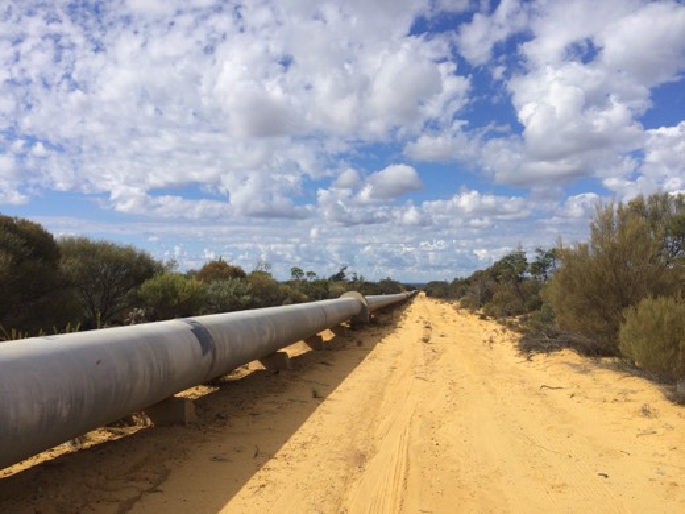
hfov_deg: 61.7
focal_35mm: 29
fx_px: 574
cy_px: 257
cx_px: 342
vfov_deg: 48.2
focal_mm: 4.15
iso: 32
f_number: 2.2
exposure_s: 1/4115
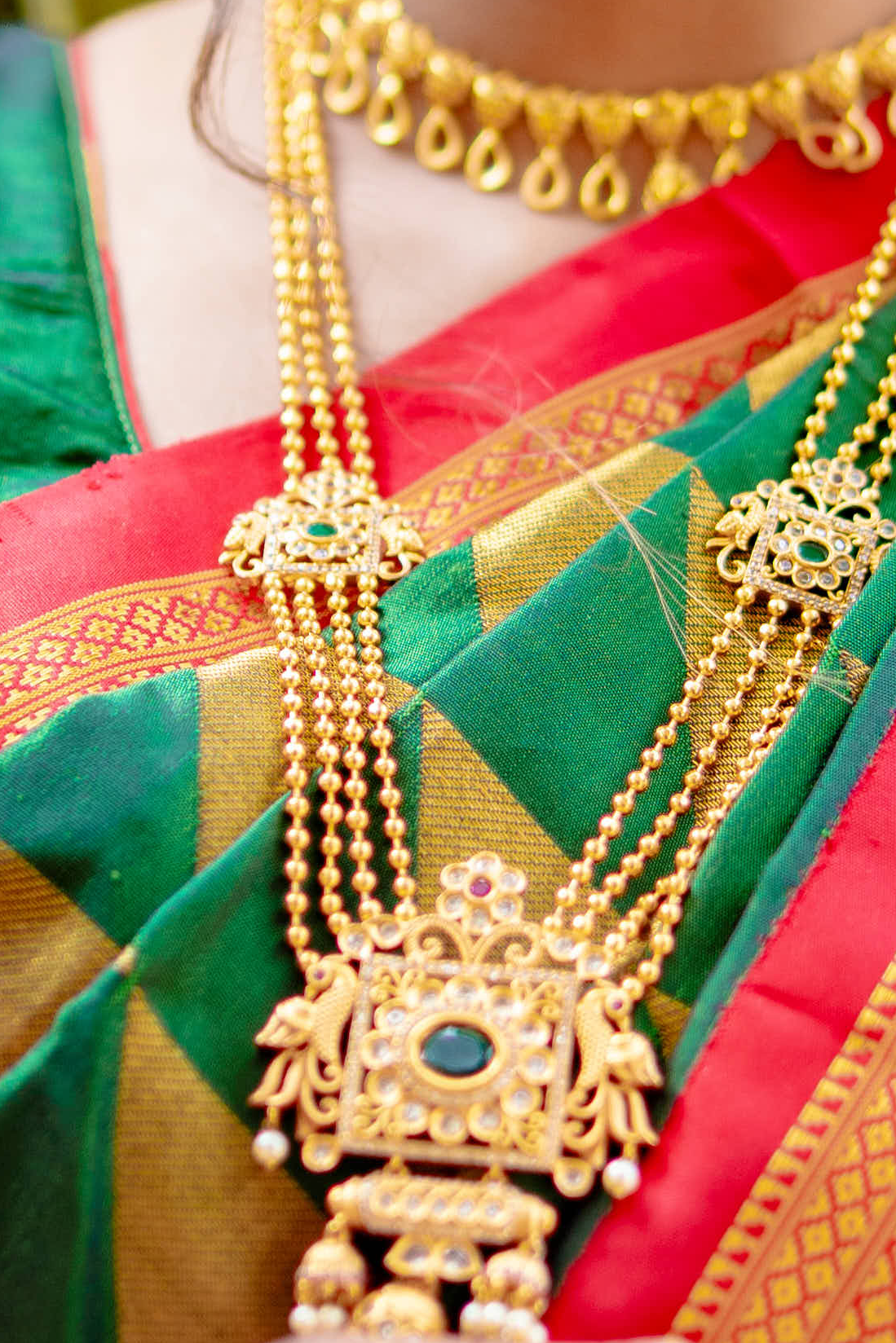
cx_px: 558
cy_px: 426
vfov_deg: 11.3
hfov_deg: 7.5
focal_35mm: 182
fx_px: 6793
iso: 100
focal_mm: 50
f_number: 1.4
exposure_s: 1/500
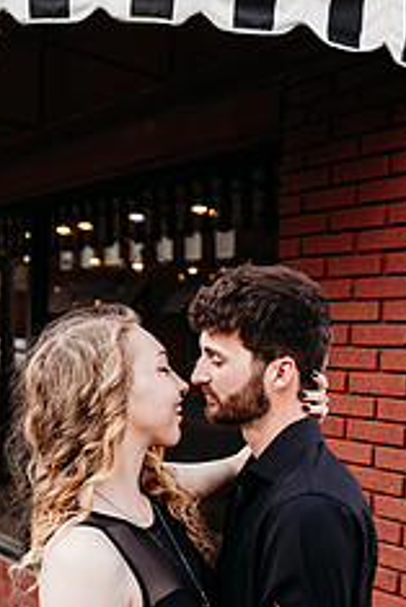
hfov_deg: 29.2
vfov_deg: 42.4
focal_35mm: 46
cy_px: 385
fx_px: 777
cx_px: 233
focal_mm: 24
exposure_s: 1/640
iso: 250
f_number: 2.8
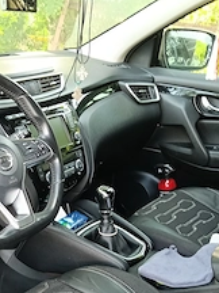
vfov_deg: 36.3
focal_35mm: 50
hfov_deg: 28.8
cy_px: 252
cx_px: 66
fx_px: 422
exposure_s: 1/33.3
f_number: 1.8
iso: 400
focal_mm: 3.98
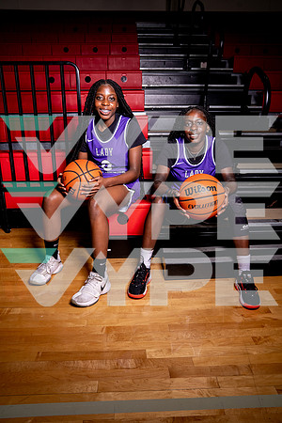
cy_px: 212
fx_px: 329
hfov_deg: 46.4
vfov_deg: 65.5
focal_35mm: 28
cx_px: 141
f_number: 5.6
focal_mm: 28
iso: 320
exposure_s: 1/500
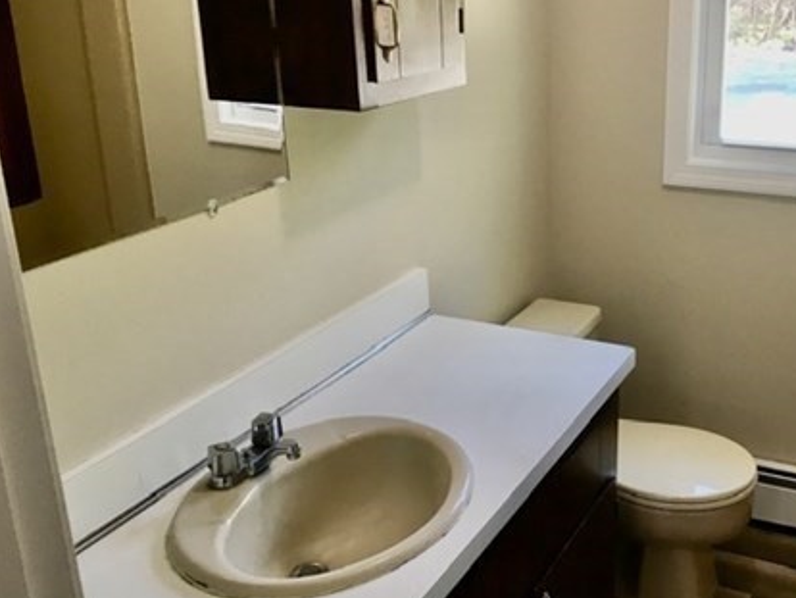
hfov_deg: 43.7
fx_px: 966
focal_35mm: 42
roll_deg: +0.5
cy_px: 275
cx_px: 569
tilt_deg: -18.0
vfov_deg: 34.4
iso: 50
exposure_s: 1/30
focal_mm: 4.15
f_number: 2.2
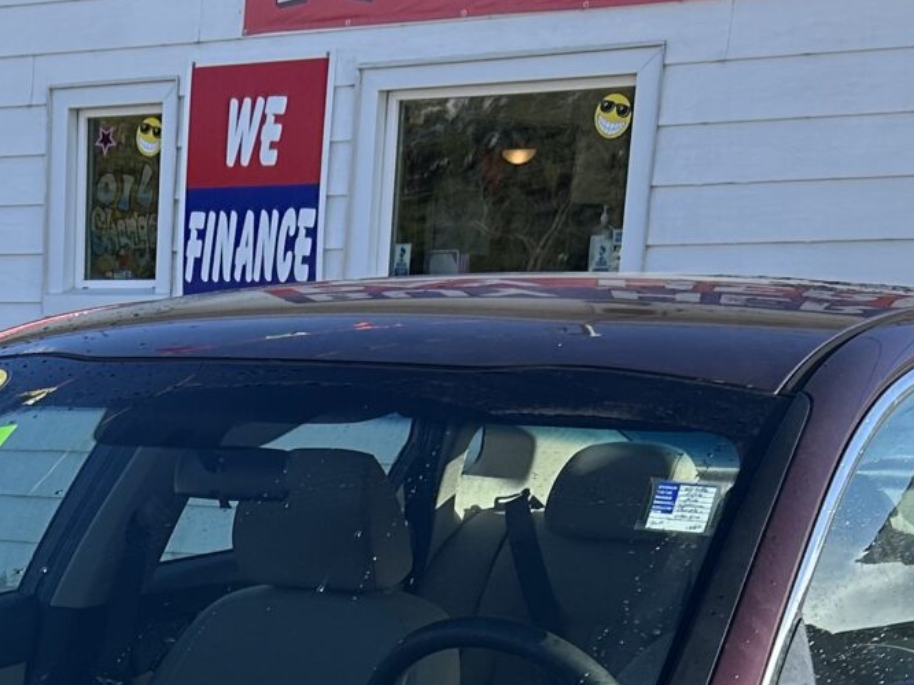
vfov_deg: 13.2
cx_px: -85
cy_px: 1255
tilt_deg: -19.4
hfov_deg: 18.9
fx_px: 2639
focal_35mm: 100
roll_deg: -0.2
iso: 50
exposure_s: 1/1724
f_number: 1.5
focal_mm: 5.7
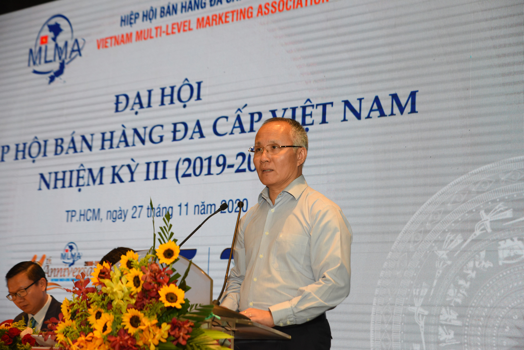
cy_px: 175
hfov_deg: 28.8
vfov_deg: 19.5
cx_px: 262
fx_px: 1019
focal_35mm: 70
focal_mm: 70
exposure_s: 1/250
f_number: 3.5
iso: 1250
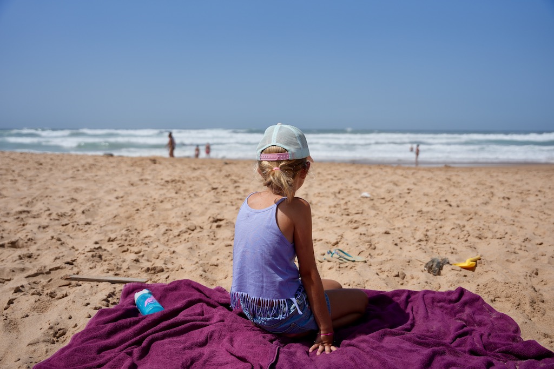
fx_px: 477
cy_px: 184
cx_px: 277
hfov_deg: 60.3
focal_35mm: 31
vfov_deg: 42.3
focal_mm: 31
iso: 100
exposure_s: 1/4000
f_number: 2.8
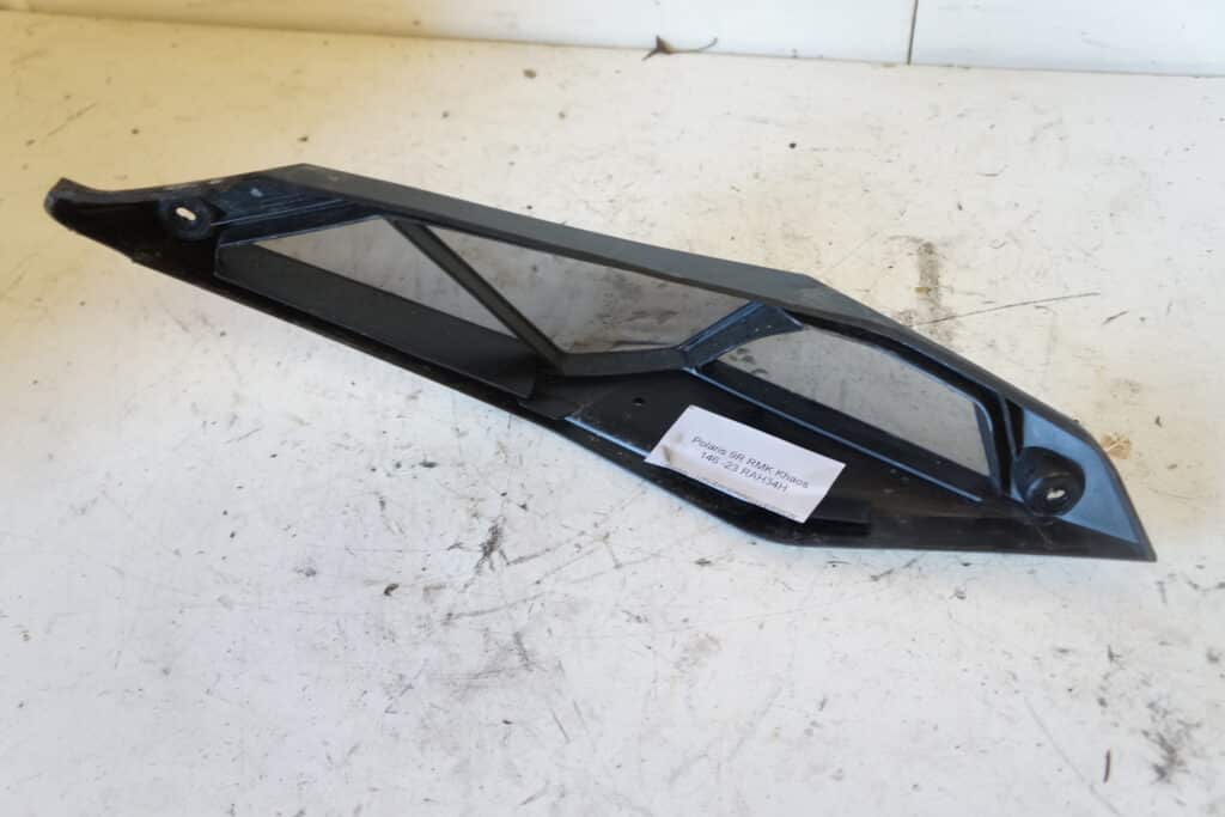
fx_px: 1327
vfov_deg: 34.2
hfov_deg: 49.5
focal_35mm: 39
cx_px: 612
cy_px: 408
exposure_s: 1/60
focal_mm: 26
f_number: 4
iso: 640
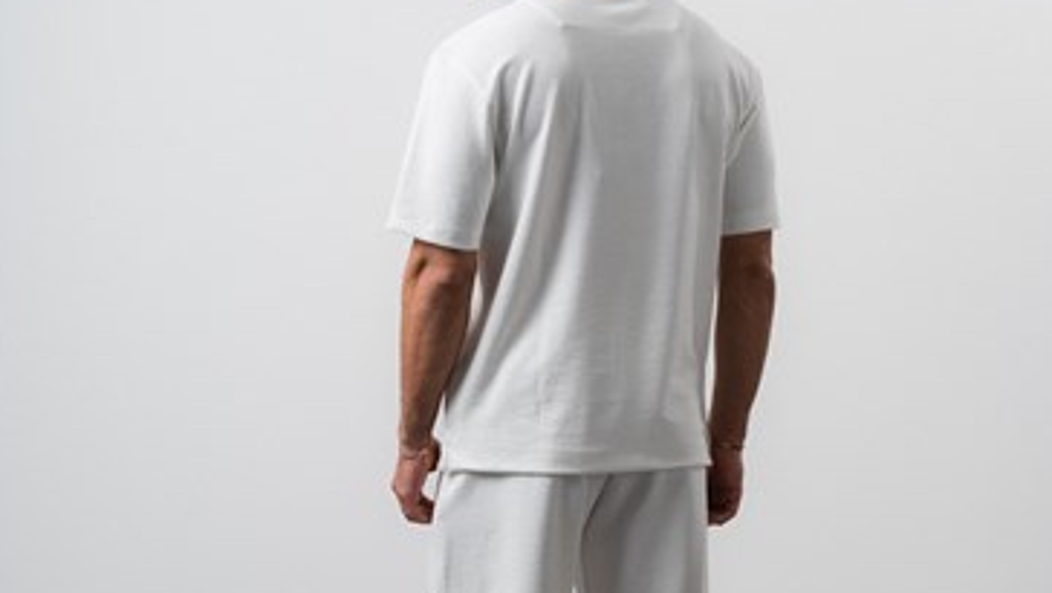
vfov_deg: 10.0
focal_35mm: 121
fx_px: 3376
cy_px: 321
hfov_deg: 17.7
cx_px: 558
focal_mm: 70
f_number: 10
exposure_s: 1/125
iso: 100
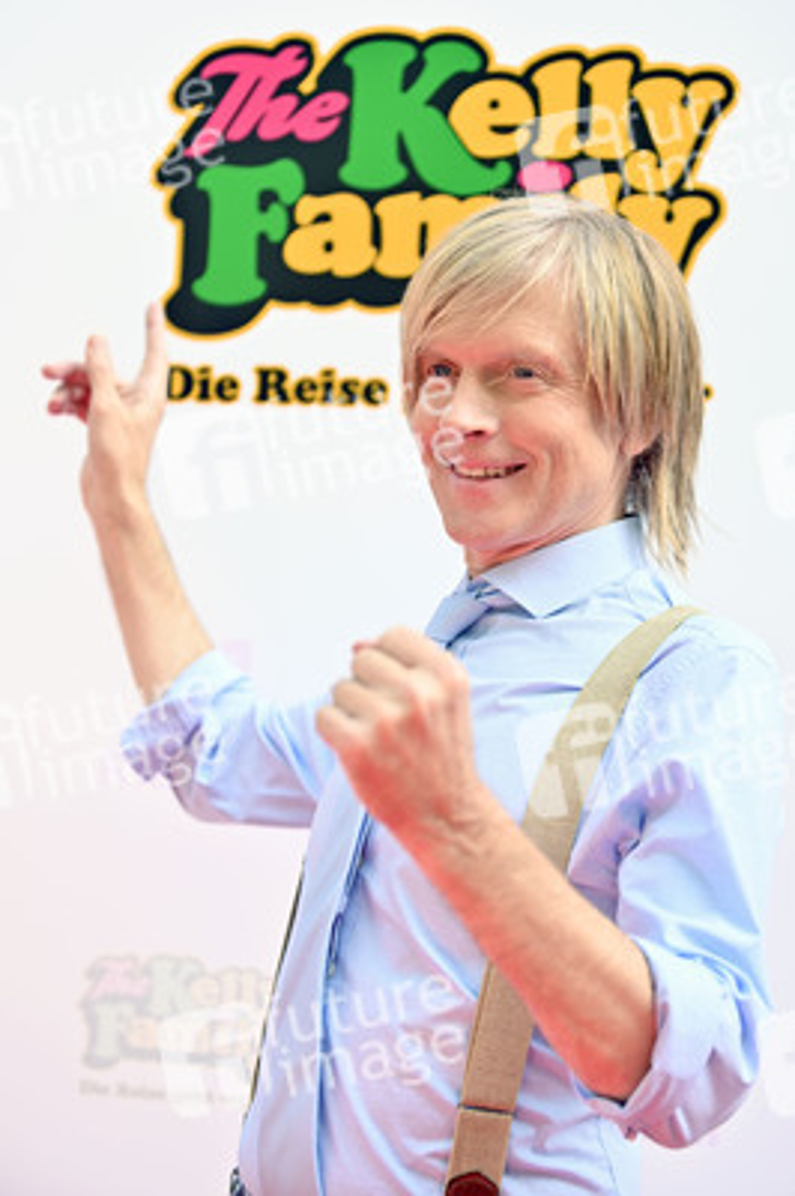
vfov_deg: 28.9
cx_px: 398
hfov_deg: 19.4
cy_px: 598
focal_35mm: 70
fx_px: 2323
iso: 640
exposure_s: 1/1000
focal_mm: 70
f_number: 2.8
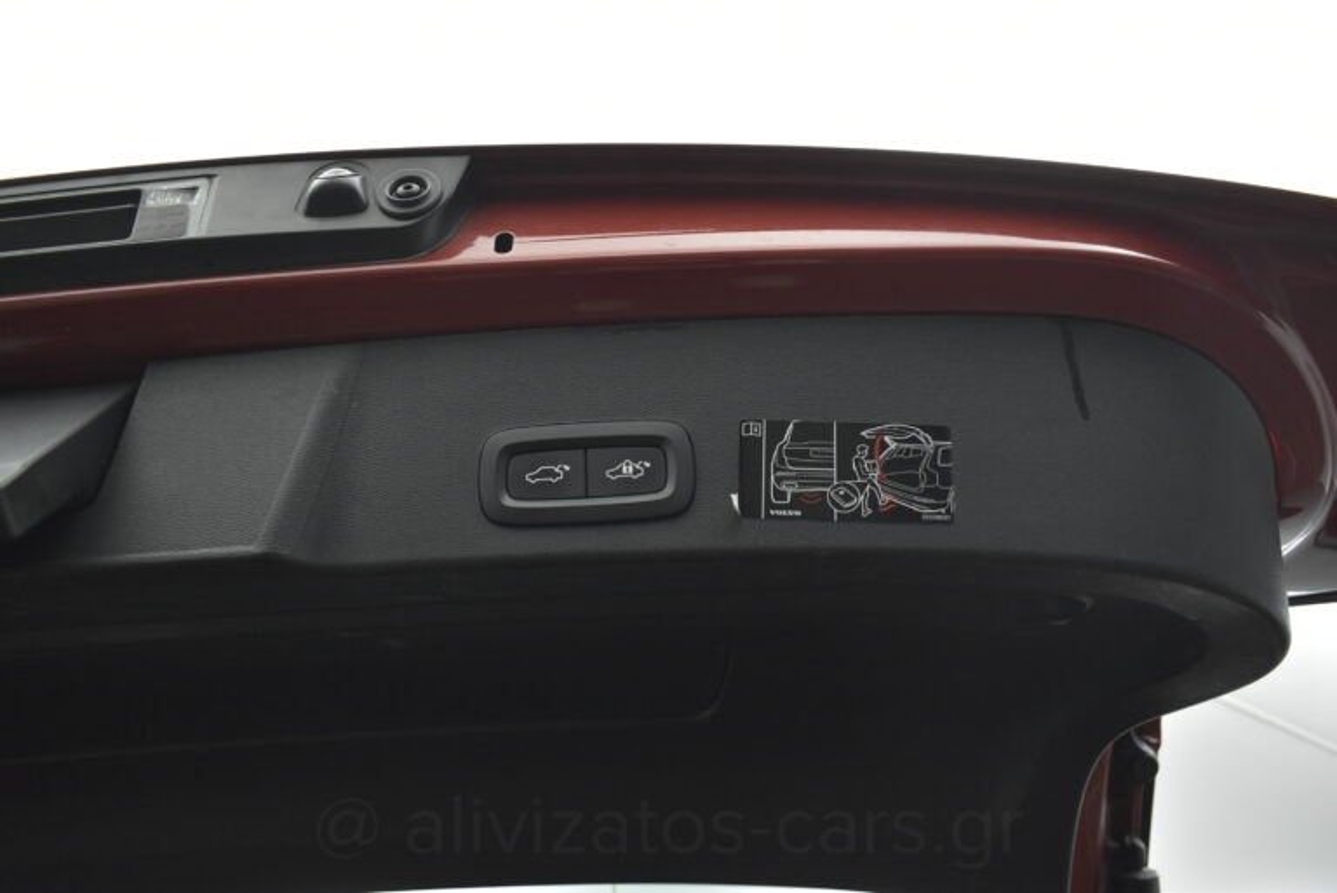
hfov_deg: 61.9
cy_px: 446
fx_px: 1115
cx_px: 668
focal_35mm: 30
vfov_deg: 43.7
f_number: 3.8
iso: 1600
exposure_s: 1/125
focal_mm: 20
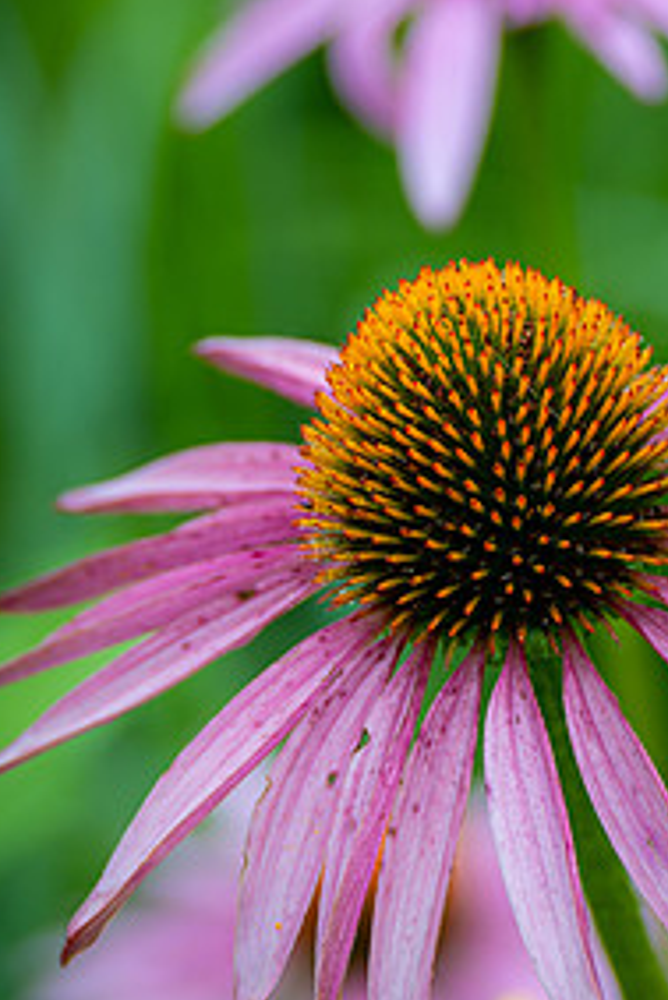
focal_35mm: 358
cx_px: 474
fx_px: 9951
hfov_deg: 3.8
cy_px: 505
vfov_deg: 5.8
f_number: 5.6
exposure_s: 1/30
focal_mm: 150
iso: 100
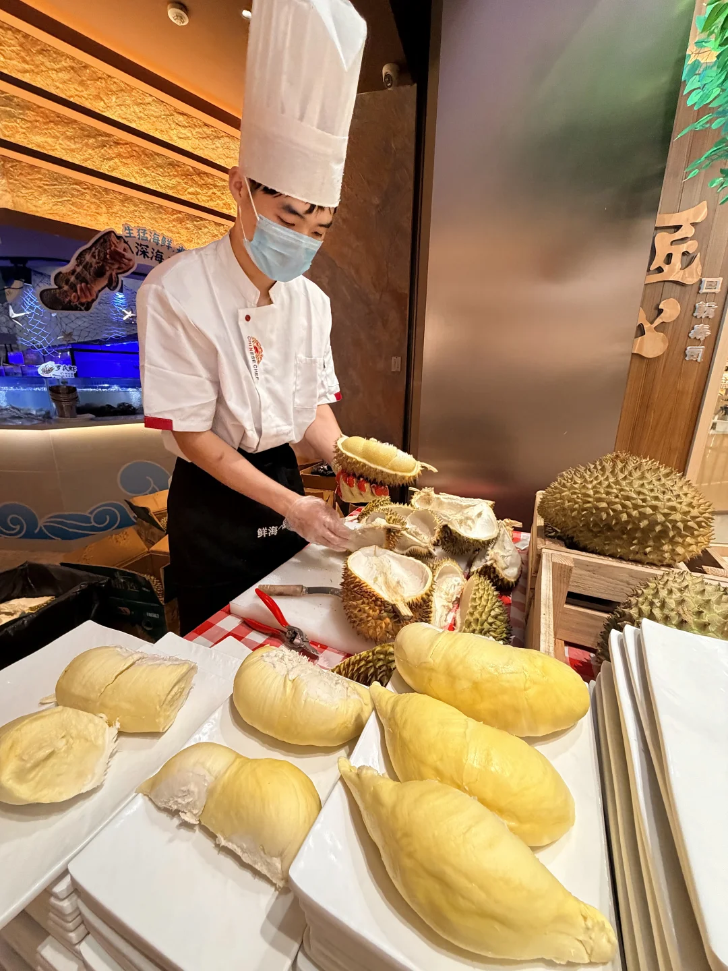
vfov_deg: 102.1
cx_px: 364
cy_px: 486
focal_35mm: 14
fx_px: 393
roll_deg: -0.5
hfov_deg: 85.7
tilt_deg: -15.4
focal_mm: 2.22
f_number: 2.2
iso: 320
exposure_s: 1/100
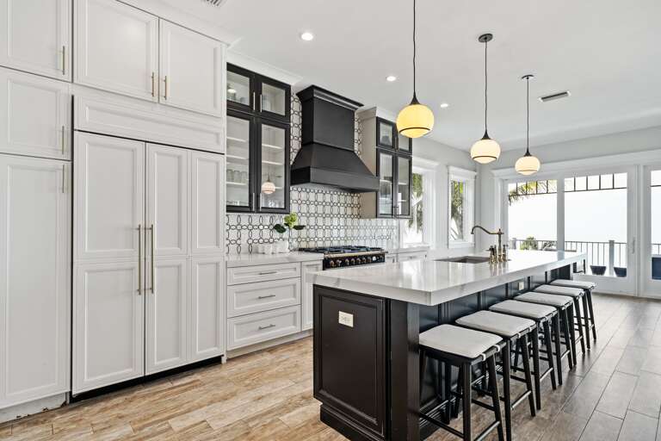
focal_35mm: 17
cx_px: 330
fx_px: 312
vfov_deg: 70.4
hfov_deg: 93.3
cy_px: 220
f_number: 5.6
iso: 400
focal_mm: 11
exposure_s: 1/15
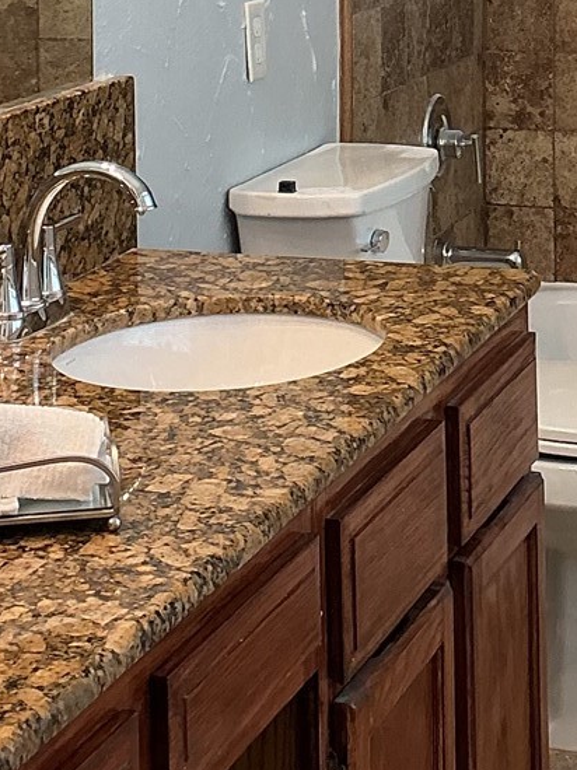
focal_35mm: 108
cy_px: -120
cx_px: 345
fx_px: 2402
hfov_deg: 13.7
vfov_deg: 17.5
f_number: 1.8
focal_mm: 3
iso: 40
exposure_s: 1/60
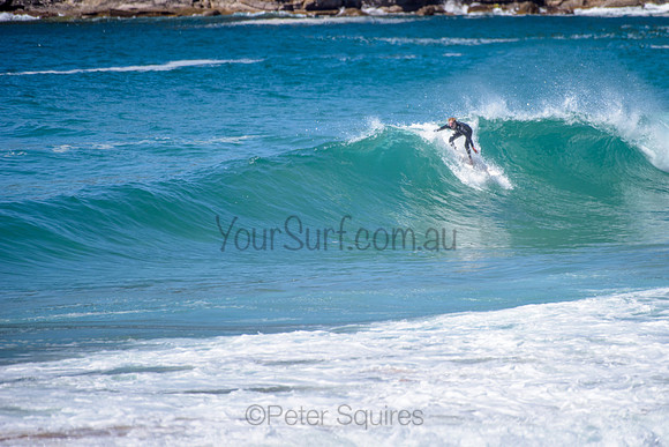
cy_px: 173
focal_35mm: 613
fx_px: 11390
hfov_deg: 3.4
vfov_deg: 2.2
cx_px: 410
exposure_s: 1/2000
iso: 125
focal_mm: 500
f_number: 5.6
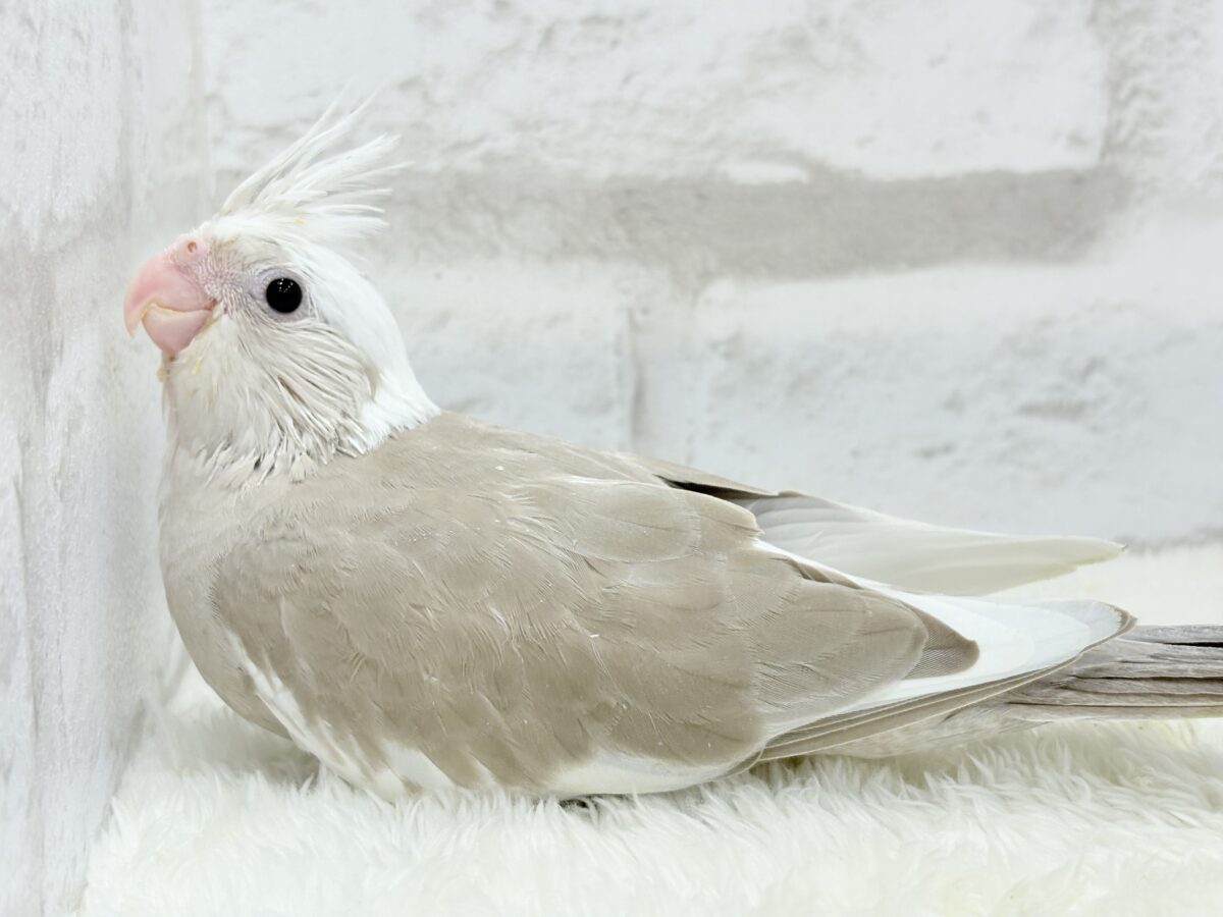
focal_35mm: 52
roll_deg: +1.4
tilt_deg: -9.5
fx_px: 1837
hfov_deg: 36.8
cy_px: 458
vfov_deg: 28.0
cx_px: 612
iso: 64
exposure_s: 1/100
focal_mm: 5.96
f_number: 1.6
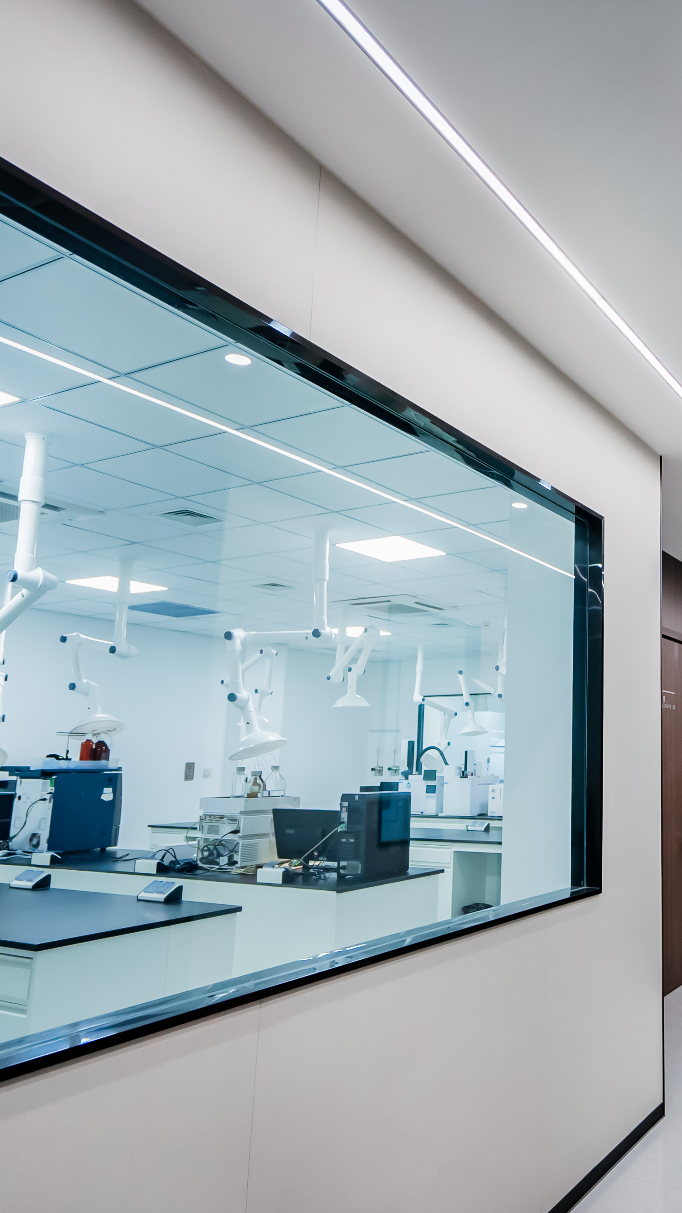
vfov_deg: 71.9
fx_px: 836
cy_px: 612
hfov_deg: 40.4
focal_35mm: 26
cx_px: 636
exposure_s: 1/100
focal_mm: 16
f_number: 4
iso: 640
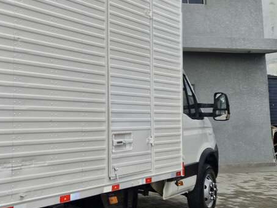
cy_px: 71
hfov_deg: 30.7
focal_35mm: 55
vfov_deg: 26.4
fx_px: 440
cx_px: -37
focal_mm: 5.54
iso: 50
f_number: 1.8
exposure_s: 1/854
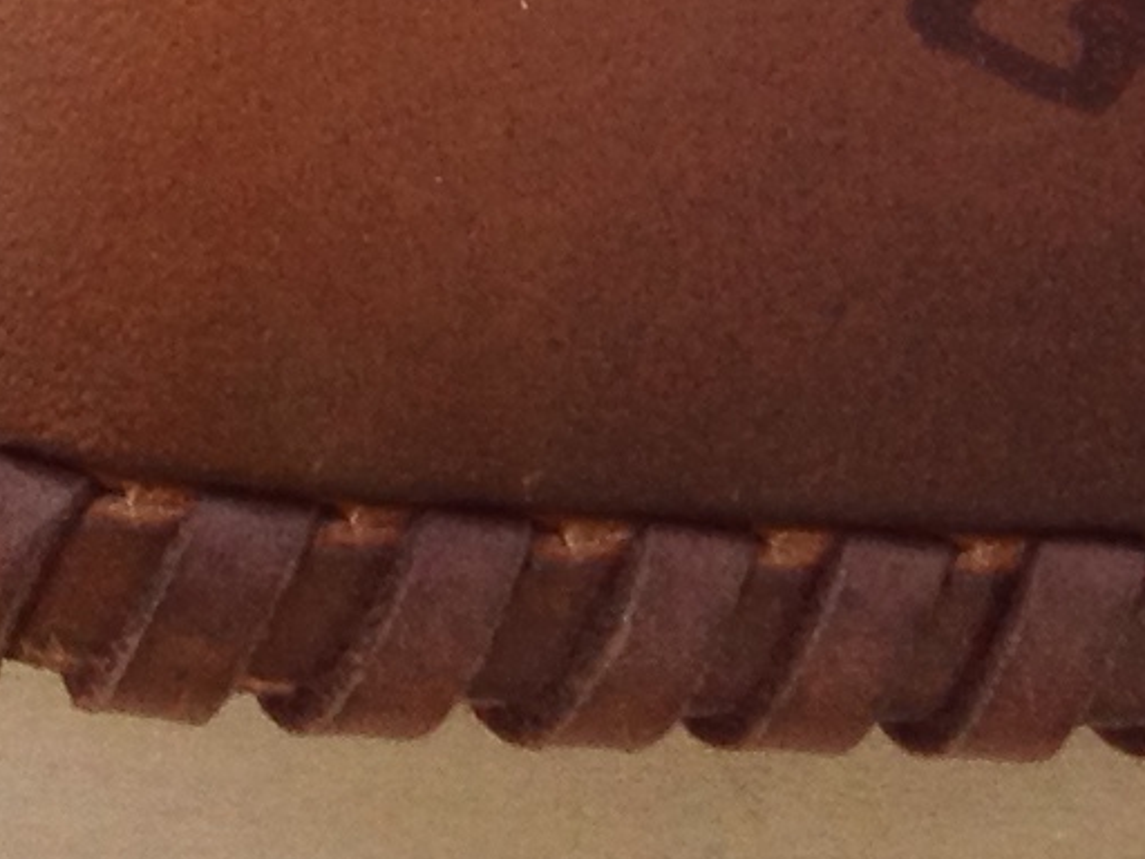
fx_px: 7376
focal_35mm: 223
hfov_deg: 8.8
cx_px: 1308
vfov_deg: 6.3
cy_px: -1255
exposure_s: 1/147
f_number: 2.4
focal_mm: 4.28
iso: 50
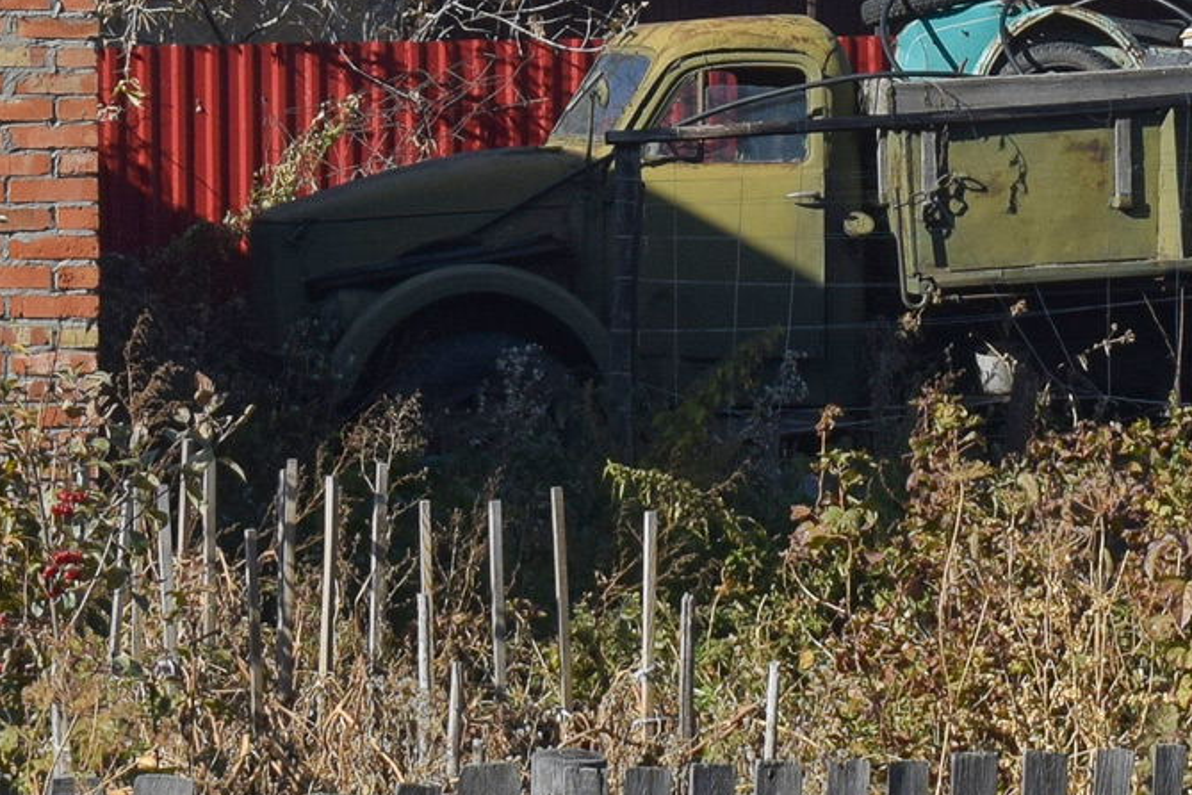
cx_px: 894
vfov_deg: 9.2
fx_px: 4897
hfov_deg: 13.8
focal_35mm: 148
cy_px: 118
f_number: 10
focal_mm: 55
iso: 200
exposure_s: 1/400
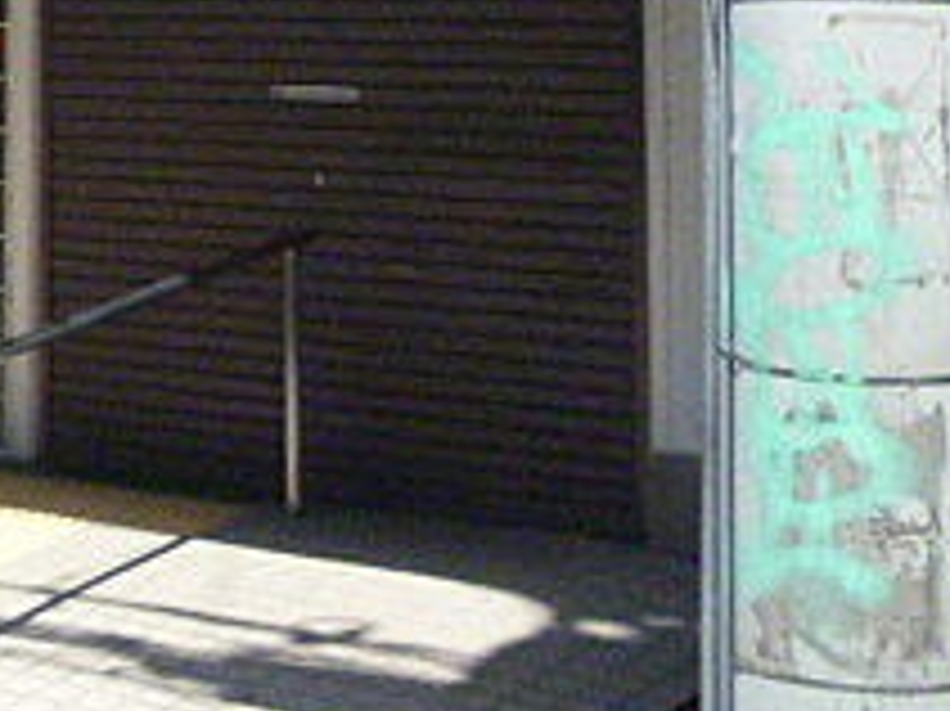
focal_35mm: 103
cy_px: -320
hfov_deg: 17.8
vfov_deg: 13.6
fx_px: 2825
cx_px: -306
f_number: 9
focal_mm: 6.1
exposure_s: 1/500
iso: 800
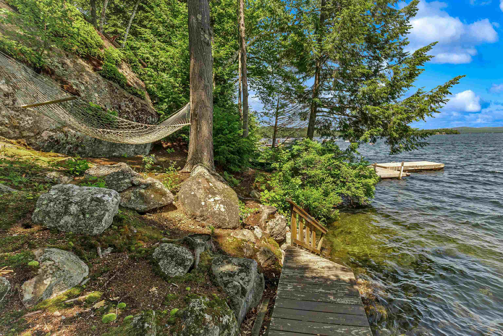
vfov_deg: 77.3
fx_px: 210
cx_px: 252
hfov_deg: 100.4
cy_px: 168
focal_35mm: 15
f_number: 9
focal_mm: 10
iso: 100
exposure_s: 1/80
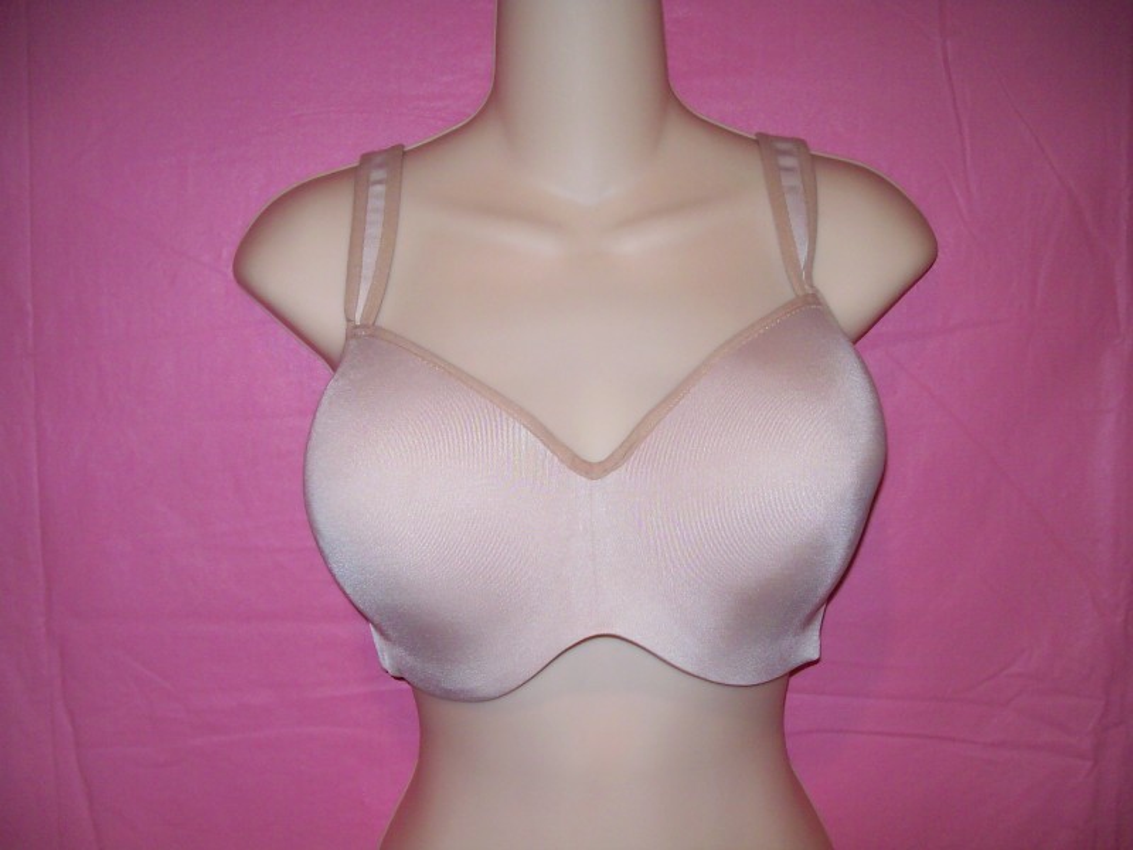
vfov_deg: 39.7
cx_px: 566
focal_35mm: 36
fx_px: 1178
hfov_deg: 51.4
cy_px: 425
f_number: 2.7
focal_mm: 6
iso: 80
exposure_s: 1/64
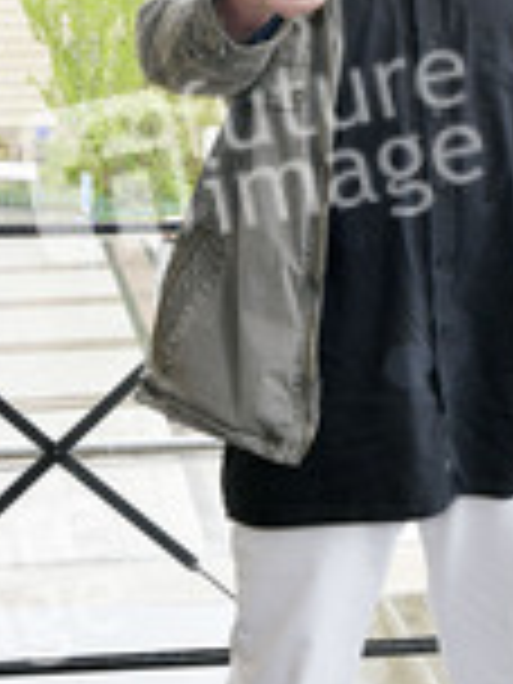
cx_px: 382
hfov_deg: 15.3
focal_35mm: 96
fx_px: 1897
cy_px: 382
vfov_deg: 20.4
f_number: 8
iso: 1000
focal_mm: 38
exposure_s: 1/200
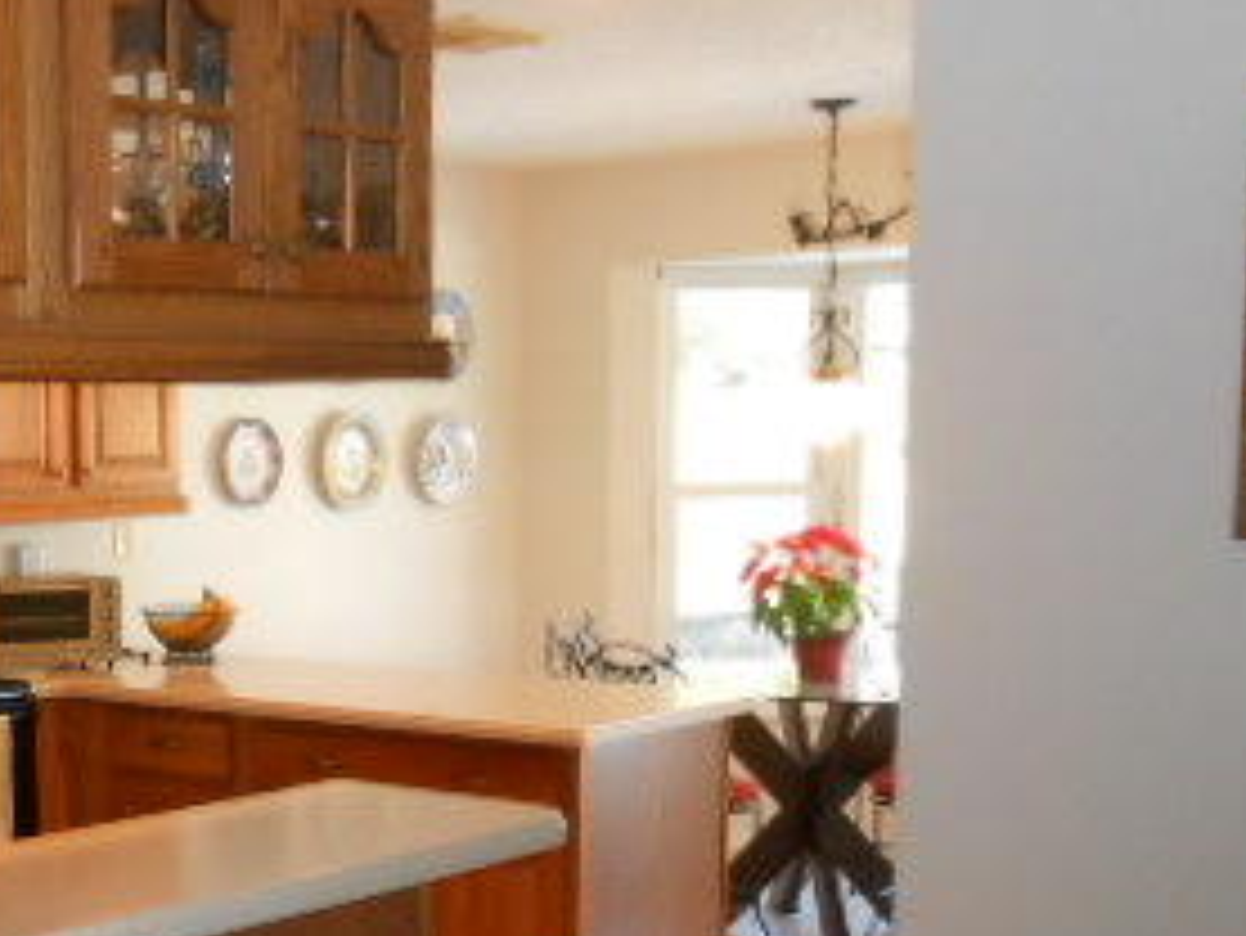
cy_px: 711
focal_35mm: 60
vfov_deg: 24.2
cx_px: 18
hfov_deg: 30.1
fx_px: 2161
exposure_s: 1/25
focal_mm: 4.6
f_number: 3.5
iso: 400
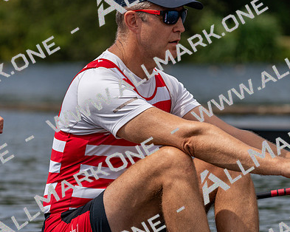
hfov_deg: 5.7
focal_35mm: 337
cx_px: 137
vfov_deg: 4.6
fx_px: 2891
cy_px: 135
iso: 200
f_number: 5.6
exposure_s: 1/1600
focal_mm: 243
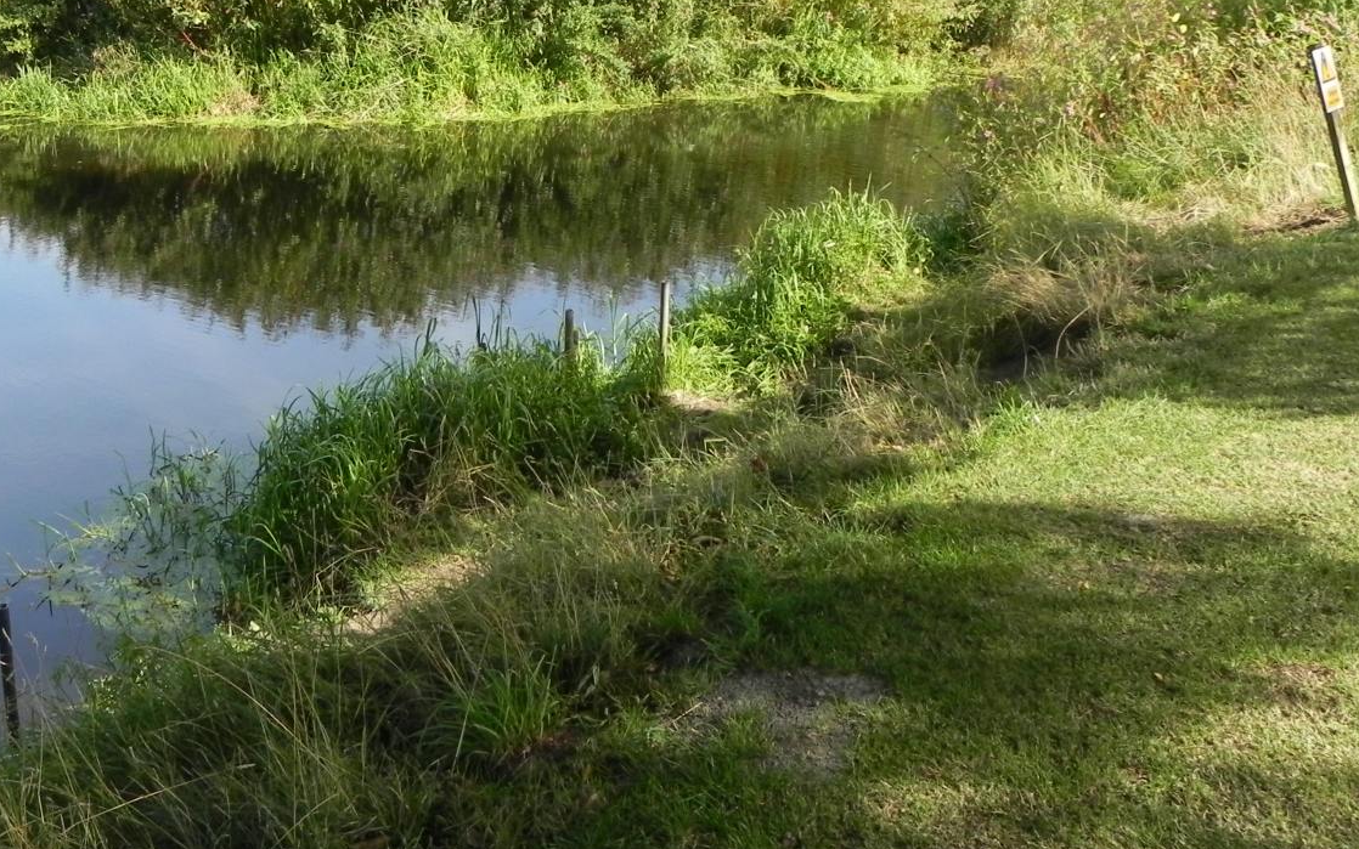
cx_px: 514
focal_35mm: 44
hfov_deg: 44.9
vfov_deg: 28.6
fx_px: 1630
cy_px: 174
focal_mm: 5.2
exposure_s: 1/187
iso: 160
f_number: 5
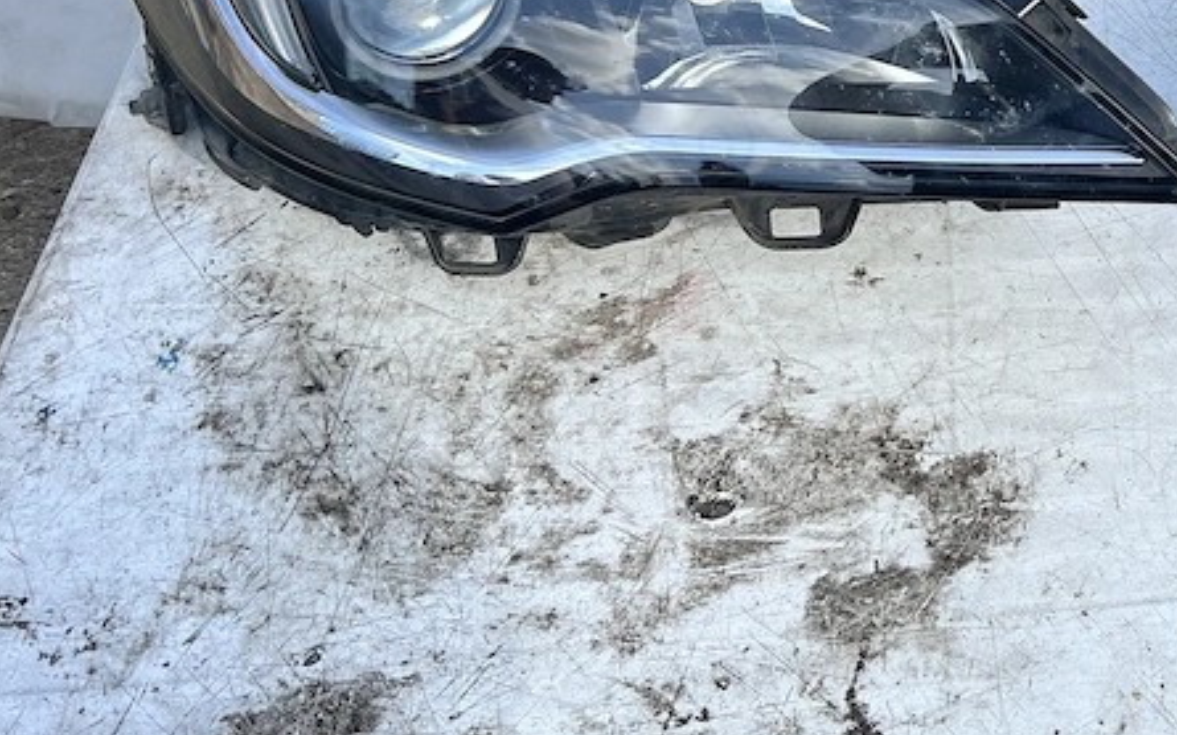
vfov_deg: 20.4
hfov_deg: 30.0
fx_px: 1989
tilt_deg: -39.6
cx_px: 1259
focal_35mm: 62
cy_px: 24
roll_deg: -3.0
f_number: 1.5
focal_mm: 5.7
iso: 50
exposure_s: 1/1724
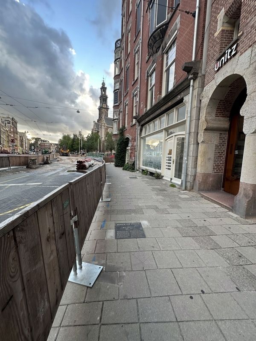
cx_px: 128
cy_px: 170
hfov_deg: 85.7
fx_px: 138
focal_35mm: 14
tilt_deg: -5.7
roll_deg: -2.1
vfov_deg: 102.1
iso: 50
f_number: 2.2
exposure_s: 1/99
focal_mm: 2.22
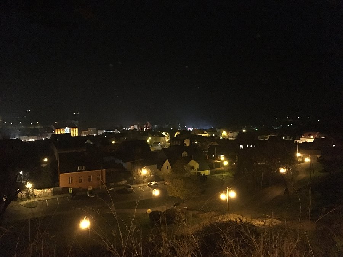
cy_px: 128
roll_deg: +0.0
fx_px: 287
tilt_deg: -4.1
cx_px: 172
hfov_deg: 61.7
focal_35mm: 29
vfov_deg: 48.2
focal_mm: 4.15
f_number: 2.2
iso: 2000
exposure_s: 1/17
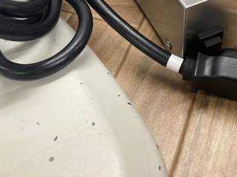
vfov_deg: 25.3
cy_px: 4
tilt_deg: -45.0
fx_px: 376
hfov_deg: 34.5
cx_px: 165
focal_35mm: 55
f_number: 1.8
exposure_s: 1/60
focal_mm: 3.99
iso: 80
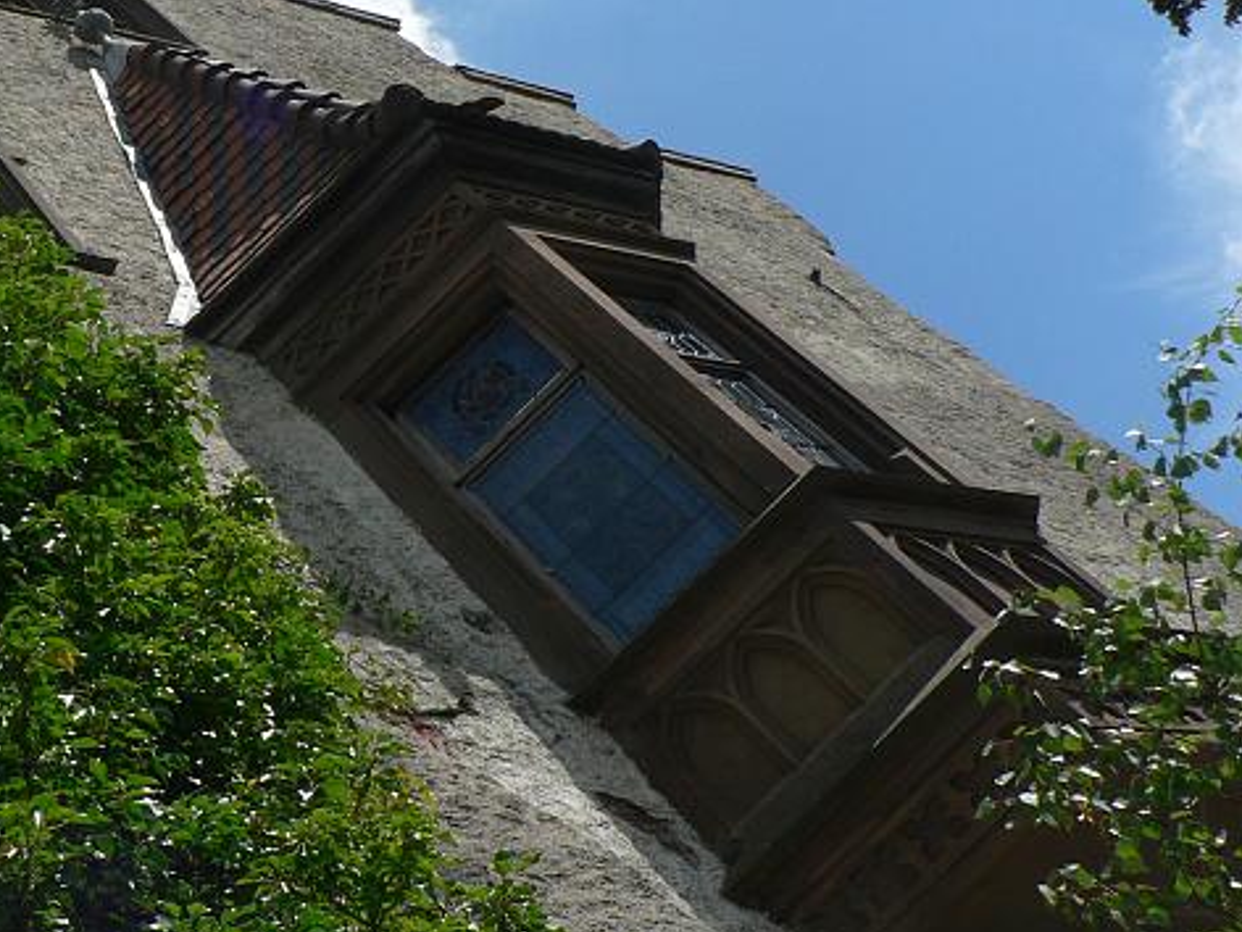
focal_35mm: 61
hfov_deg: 30.6
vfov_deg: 24.0
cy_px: 348
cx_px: 192
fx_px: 2189
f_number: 5
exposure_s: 1/800
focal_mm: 6
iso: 80
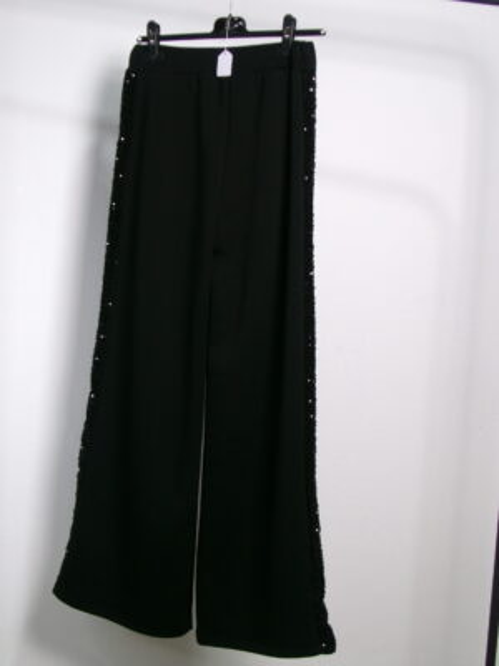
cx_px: 250
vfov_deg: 39.7
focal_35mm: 48
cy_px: 333
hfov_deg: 30.3
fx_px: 923
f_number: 4.2
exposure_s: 1/17
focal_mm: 8.5
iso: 247
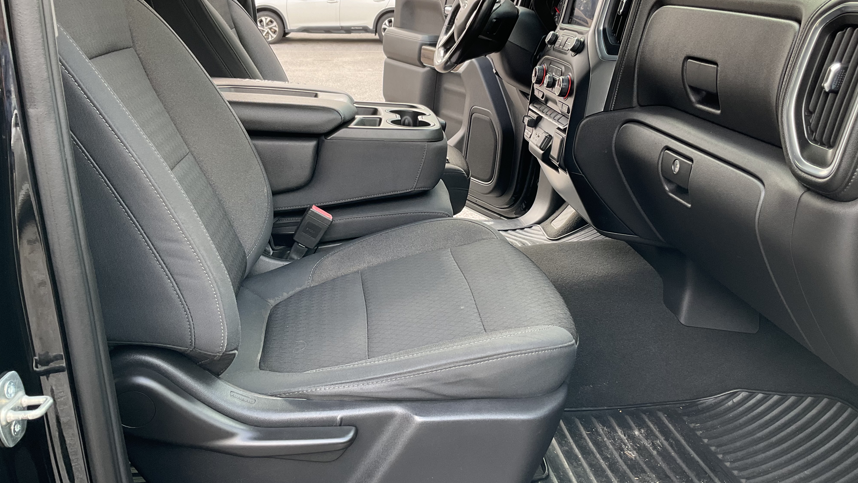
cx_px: 426
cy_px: 194
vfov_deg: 36.5
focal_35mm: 32
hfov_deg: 61.0
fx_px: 728
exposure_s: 1/122
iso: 32
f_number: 1.8
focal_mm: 3
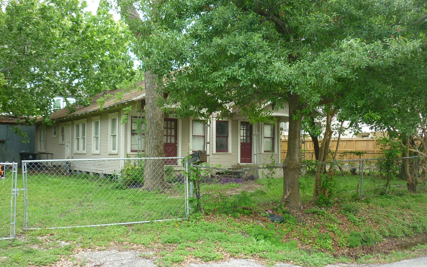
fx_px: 419
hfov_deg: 54.0
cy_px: 129
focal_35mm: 36
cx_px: 215
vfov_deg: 35.3
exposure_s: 1/160
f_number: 2.8
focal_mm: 5.5
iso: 80
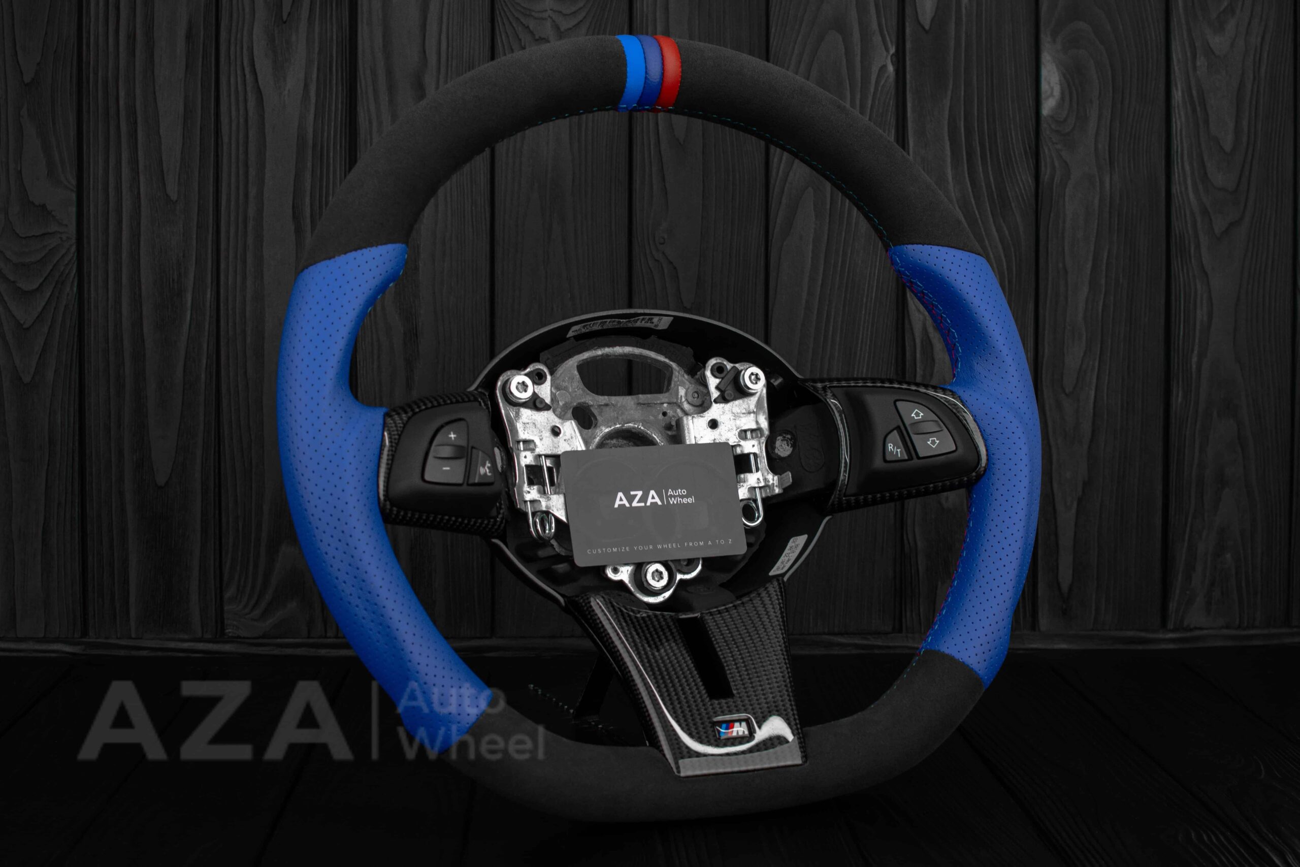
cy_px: 434
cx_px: 650
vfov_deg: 25.8
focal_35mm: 52
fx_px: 1896
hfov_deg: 37.8
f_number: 6.3
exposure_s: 1/125
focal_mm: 35
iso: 500
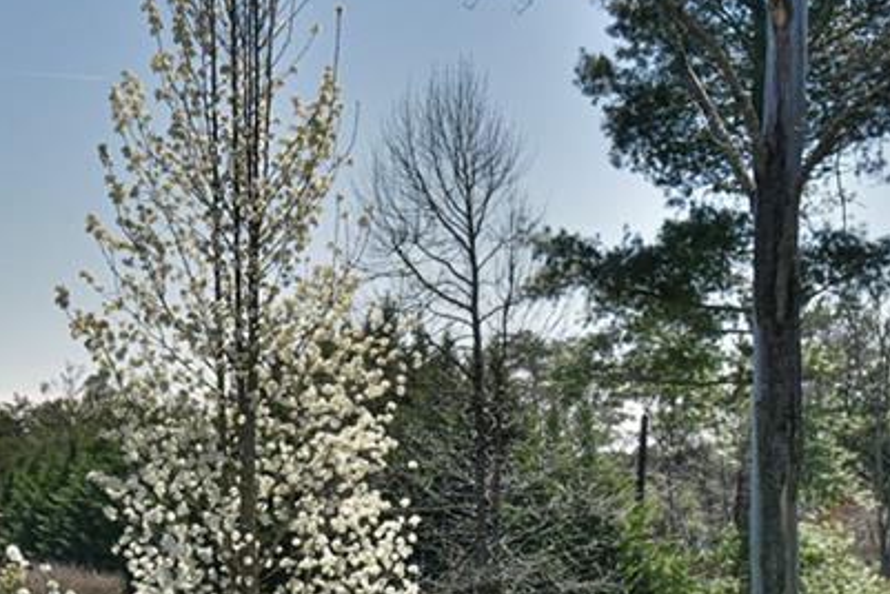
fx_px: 2400
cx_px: 120
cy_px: 697
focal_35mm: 97
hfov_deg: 20.7
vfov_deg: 13.8
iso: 1600
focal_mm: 38
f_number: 13
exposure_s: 1/640
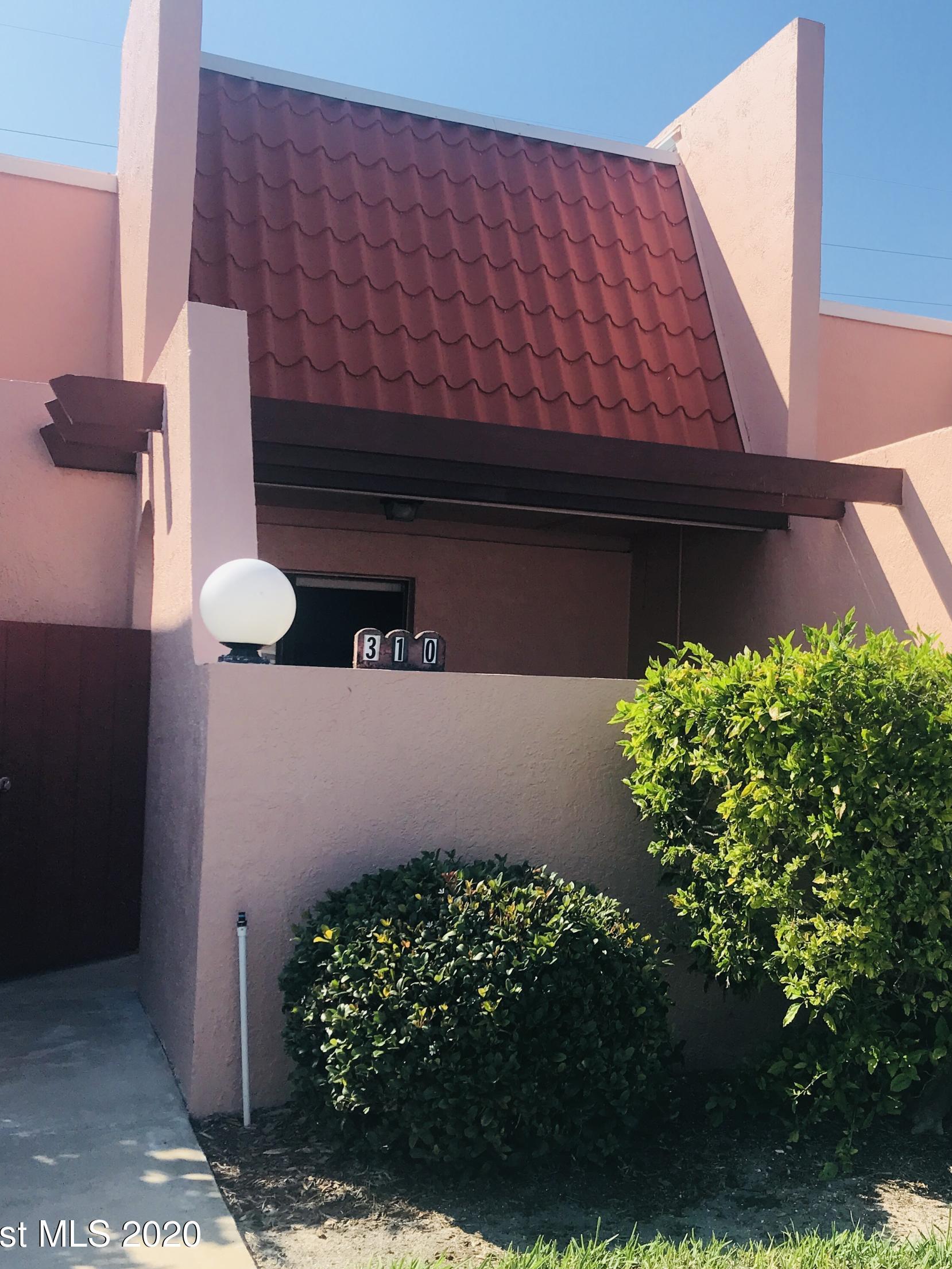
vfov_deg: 49.0
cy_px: 645
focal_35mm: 38
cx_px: 678
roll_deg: -1.5
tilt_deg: +3.6
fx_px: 1394
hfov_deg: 37.1
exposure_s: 1/1842
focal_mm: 3.99
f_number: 1.8
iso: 20
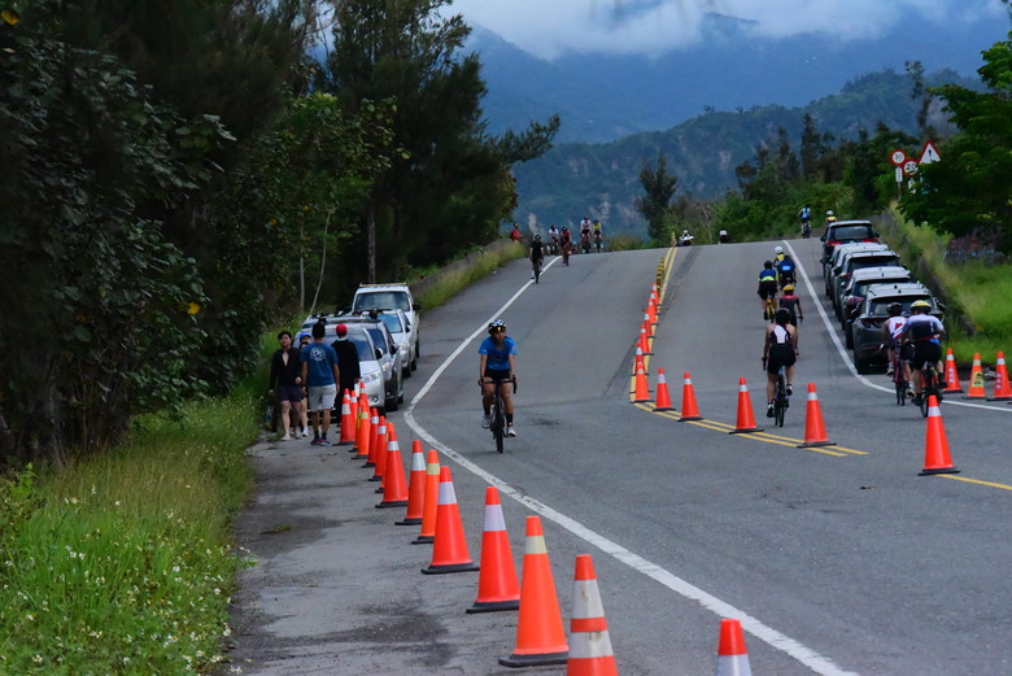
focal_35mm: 155
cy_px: 338
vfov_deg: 8.9
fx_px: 4359
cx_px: 506
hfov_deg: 13.2
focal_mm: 155
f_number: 14
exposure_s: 1/4000
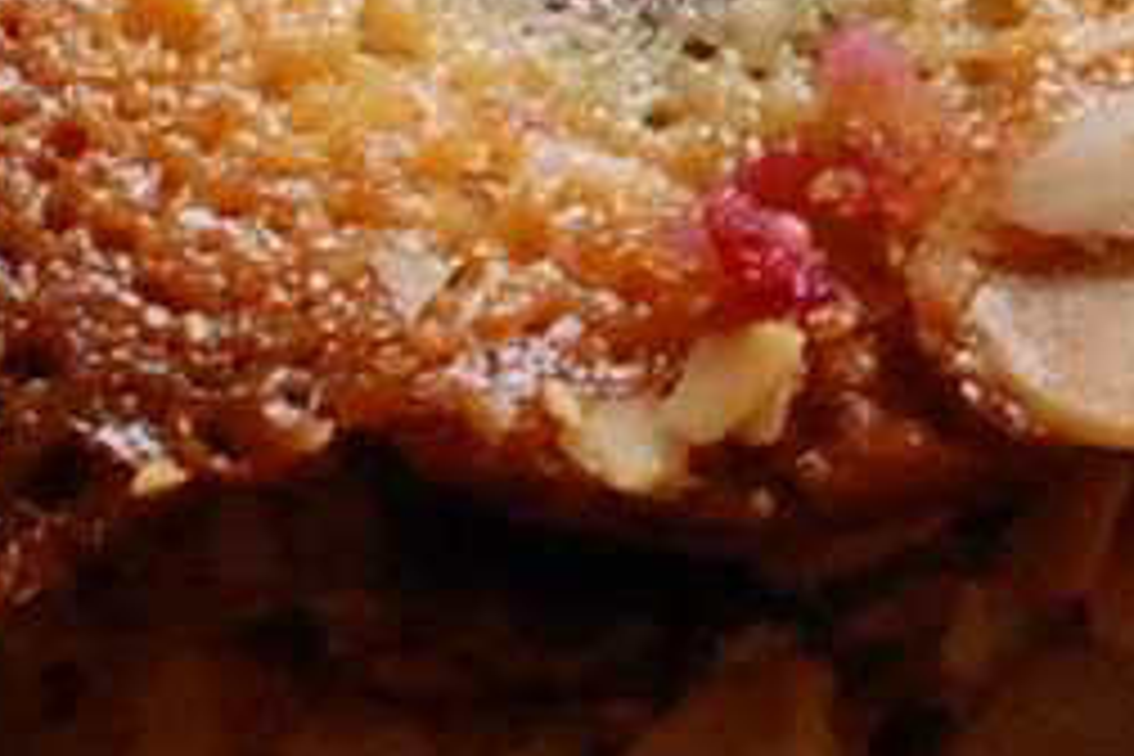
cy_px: -472
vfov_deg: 2.8
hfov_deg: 4.2
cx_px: 1516
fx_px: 15496
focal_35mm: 492
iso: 1600
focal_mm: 55
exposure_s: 1/20
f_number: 25
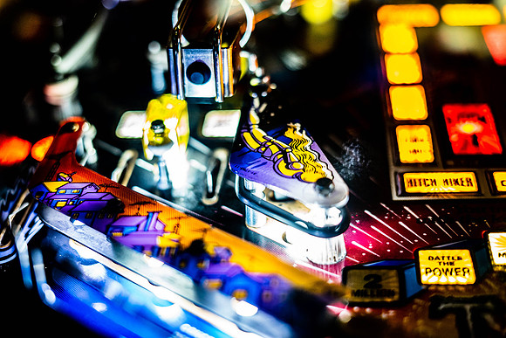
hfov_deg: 39.6
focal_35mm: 50
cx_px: 253
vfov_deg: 27.0
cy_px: 169
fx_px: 703
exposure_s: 1/100
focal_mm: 50
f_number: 2.2
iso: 2500
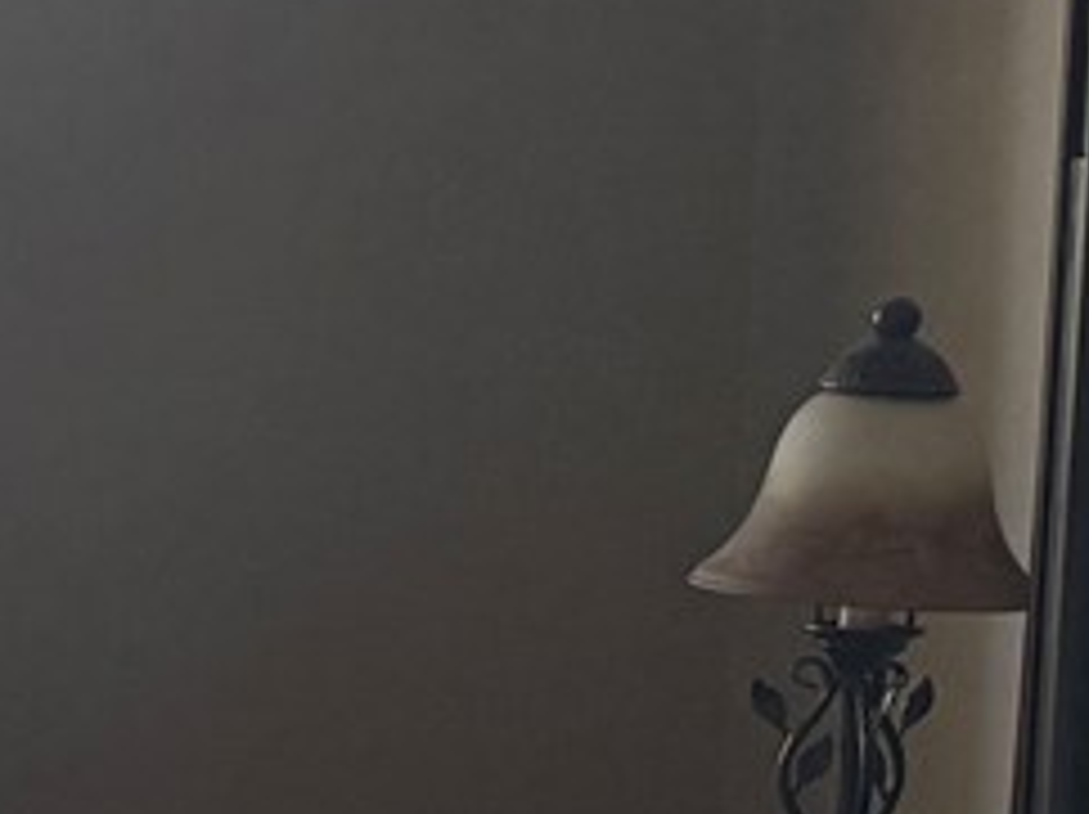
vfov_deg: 9.3
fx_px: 4997
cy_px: 836
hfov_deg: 9.9
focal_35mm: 159
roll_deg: +1.1
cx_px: -1984
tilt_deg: -6.4
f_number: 1.78
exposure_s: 1/121
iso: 200
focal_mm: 6.76
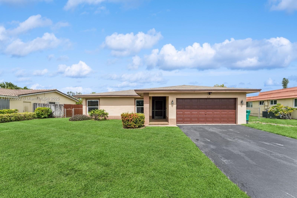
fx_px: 122
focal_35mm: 15
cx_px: 148
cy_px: 99
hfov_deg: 101.1
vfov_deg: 78.1
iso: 320
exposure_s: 1/320
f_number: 9
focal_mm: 14.8
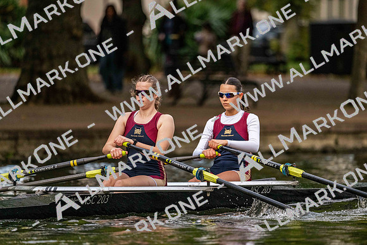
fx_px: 4079
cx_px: 184
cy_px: 122
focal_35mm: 400
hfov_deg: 5.2
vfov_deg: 3.4
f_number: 4.5
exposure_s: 1/2500
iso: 3200
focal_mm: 400
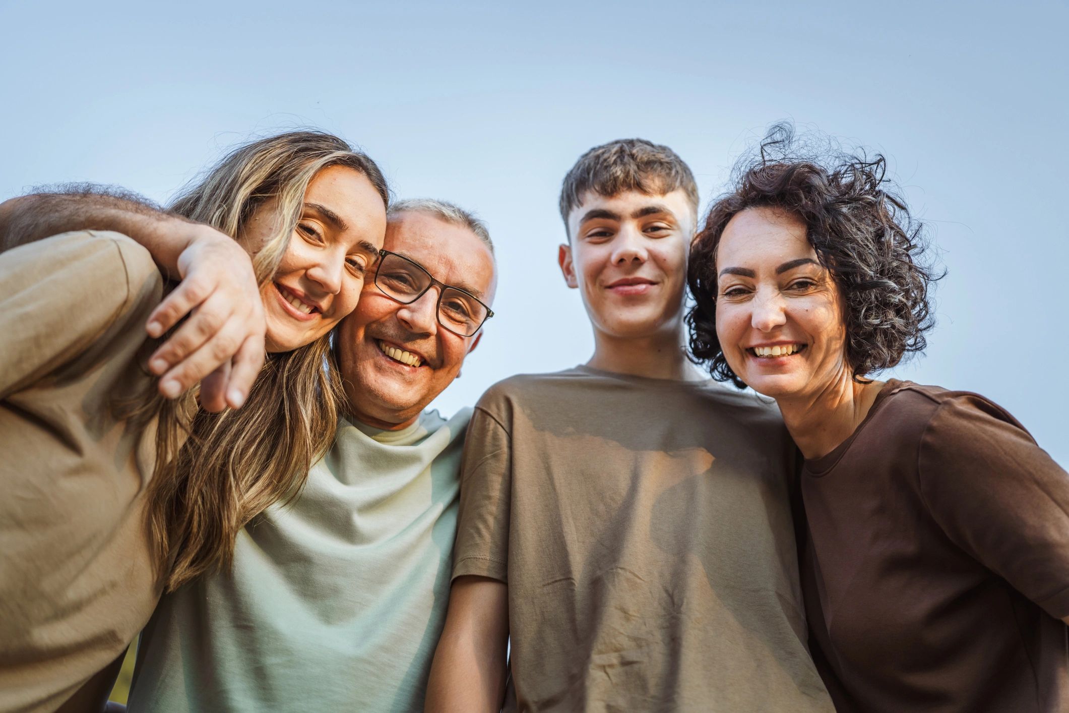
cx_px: 534
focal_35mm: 35
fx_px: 1039
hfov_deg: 54.4
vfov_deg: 37.9
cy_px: 356
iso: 400
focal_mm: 35
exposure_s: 1/1600
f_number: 2
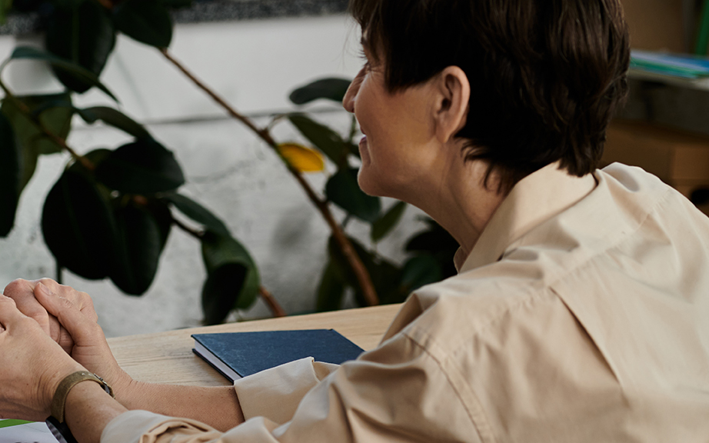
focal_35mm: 188
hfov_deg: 11.0
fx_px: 3632
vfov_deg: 7.0
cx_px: -56
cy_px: 143
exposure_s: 1/200
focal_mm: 85
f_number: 4.5
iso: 160
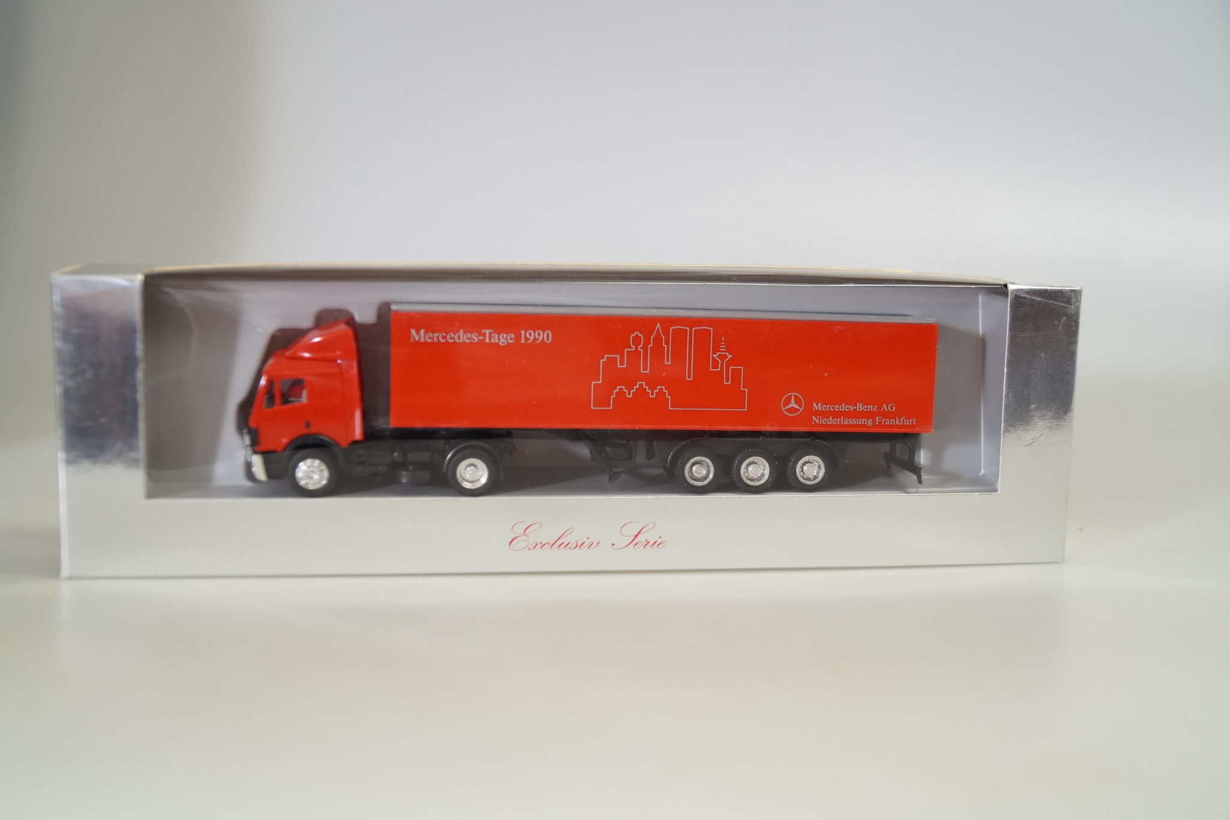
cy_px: 410
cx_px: 615
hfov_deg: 46.4
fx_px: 1435
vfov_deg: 31.9
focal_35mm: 42
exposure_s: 1/160
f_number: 4.5
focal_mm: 28
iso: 500
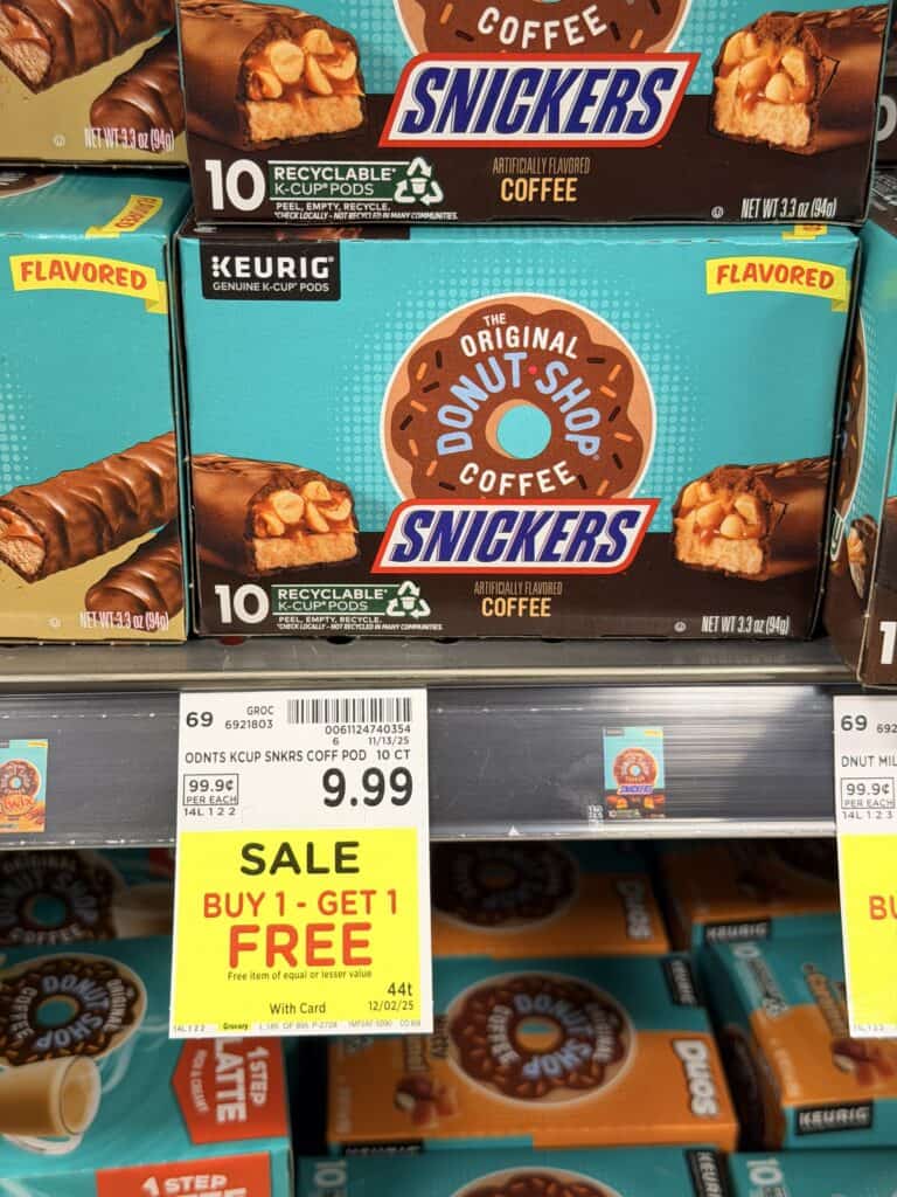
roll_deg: -0.4
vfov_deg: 39.7
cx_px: 448
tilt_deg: -27.3
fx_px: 1658
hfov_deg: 30.3
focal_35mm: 48
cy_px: 598
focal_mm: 6.76
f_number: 1.78
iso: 125
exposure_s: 1/60
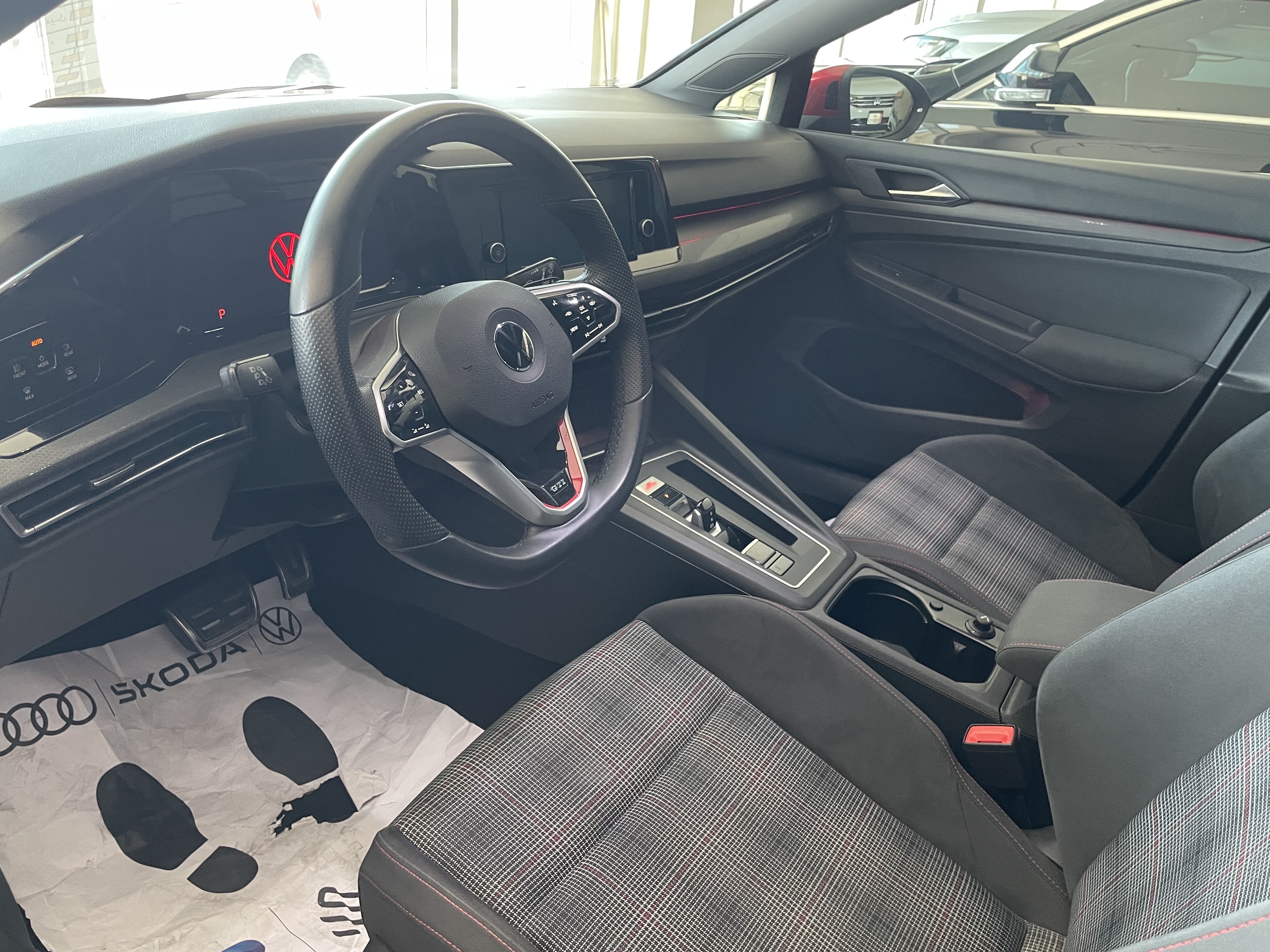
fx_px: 991
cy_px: 460
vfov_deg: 51.3
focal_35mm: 27
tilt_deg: -27.3
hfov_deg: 65.3
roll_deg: -5.0
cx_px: 629
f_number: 1.6
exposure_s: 1/60
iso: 320
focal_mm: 4.2
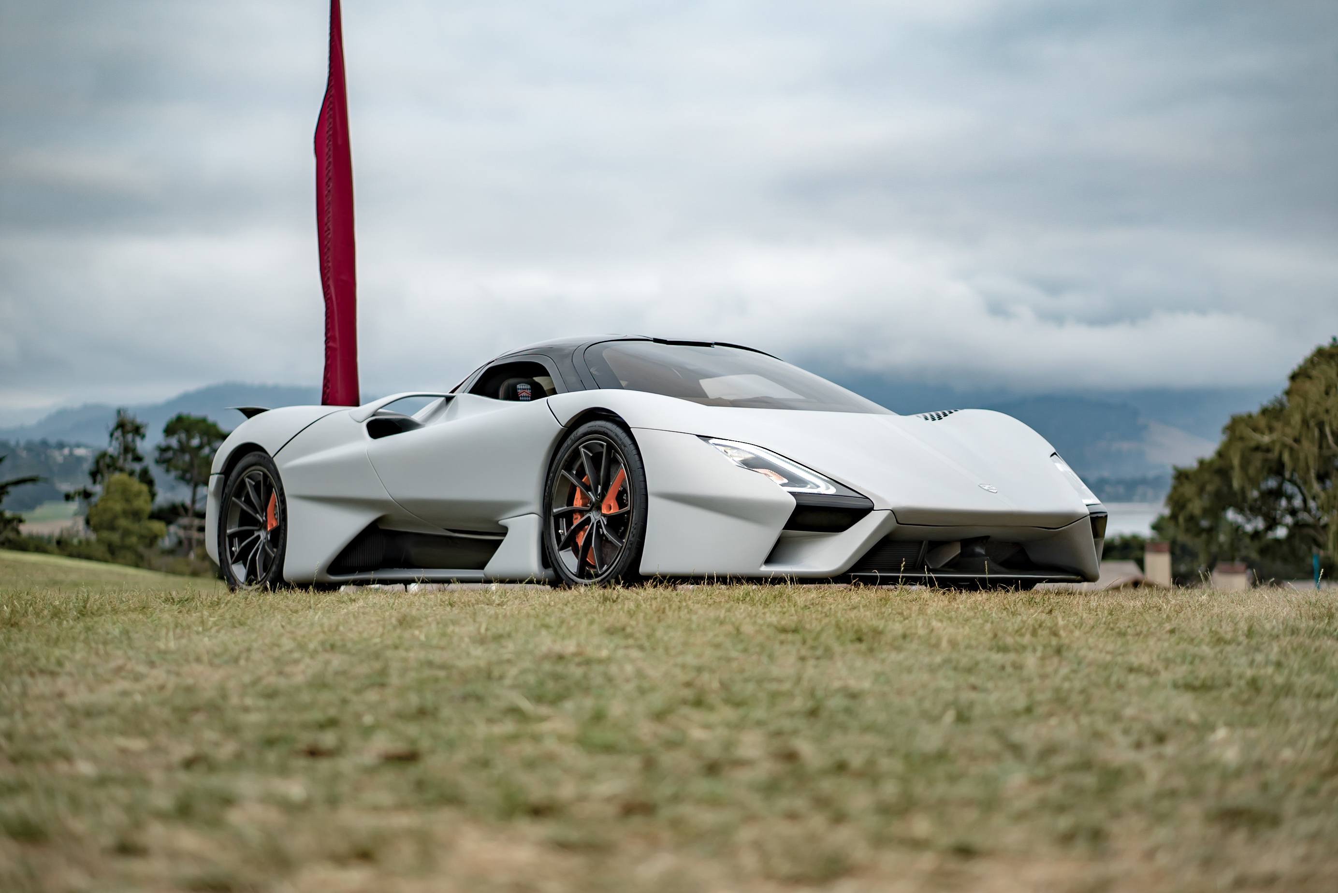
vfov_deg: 18.2
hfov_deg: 27.0
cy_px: 446
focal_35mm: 75
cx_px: 669
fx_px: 2789
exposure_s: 1/400
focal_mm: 50
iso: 200
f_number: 1.8
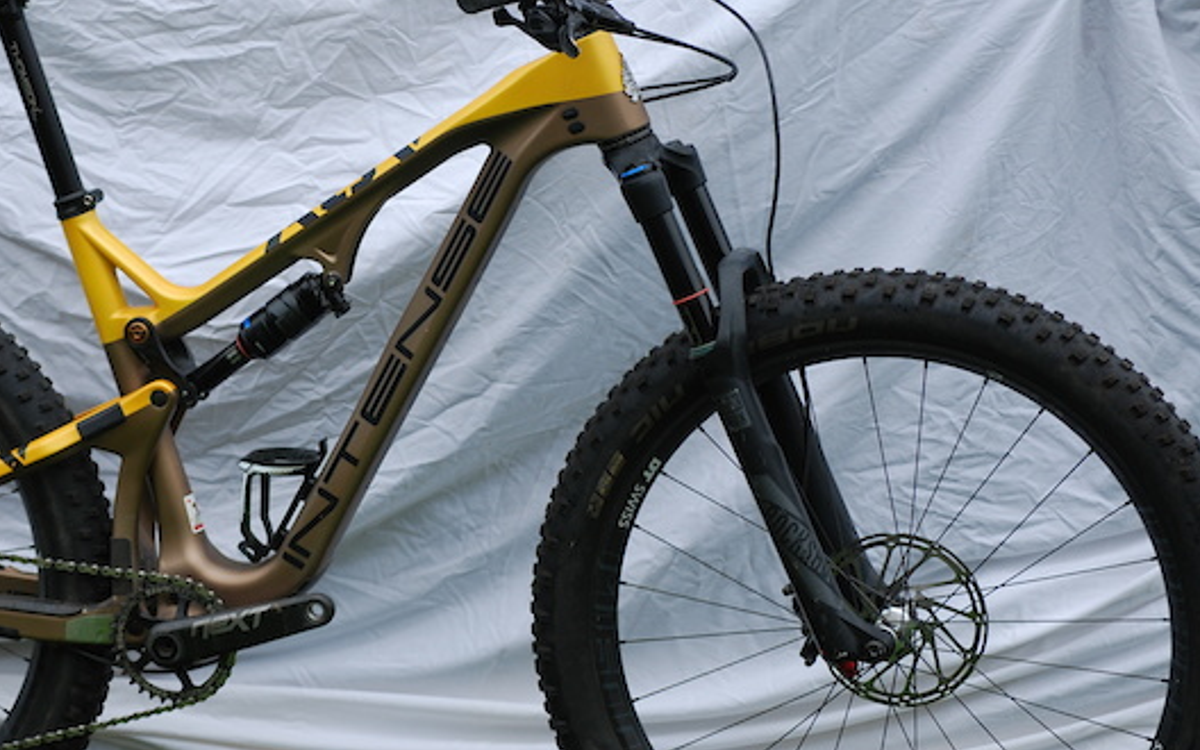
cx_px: 382
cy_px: 439
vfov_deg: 7.9
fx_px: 5462
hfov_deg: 12.5
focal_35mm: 167
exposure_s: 1/320
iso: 200
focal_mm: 72
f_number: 4.5
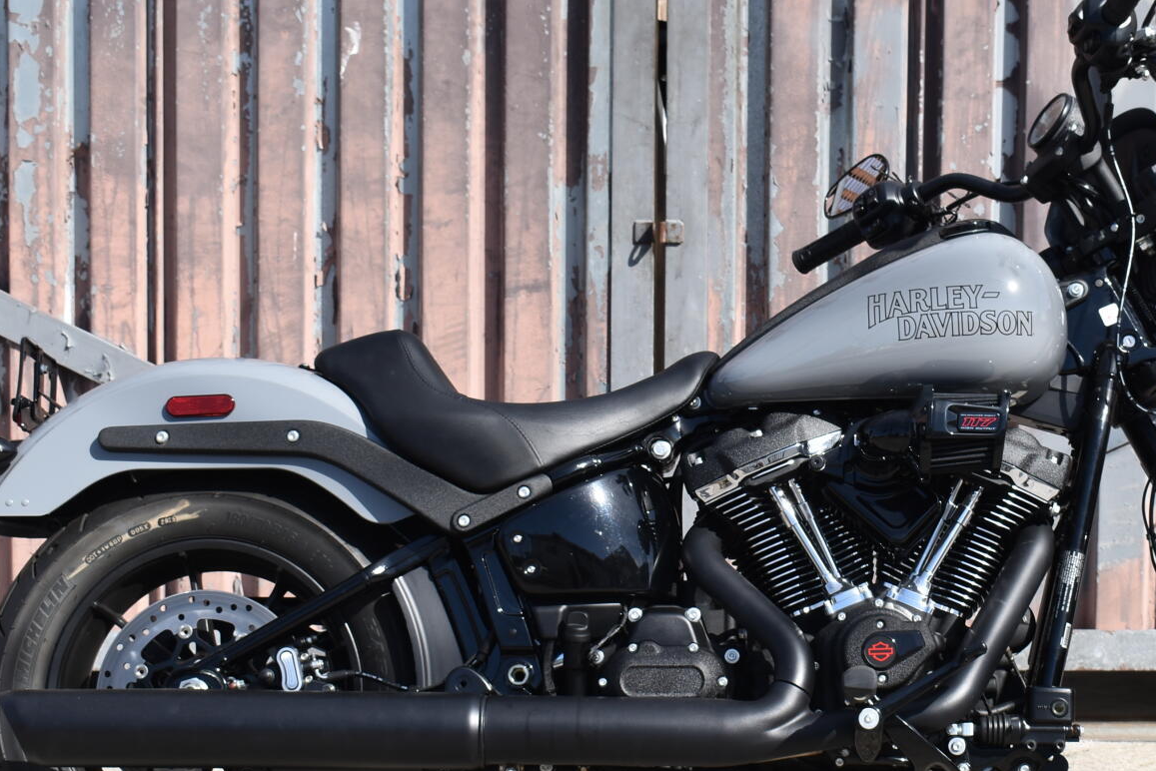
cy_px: 442
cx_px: 820
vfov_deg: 16.5
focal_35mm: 83
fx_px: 2666
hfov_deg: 24.3
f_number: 8
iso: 100
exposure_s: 1/250
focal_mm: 32
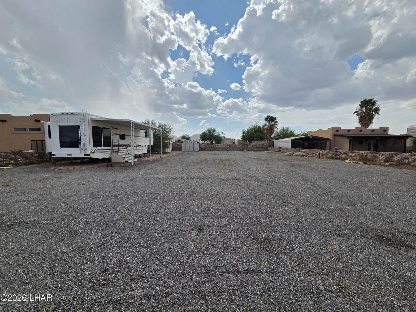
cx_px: 208
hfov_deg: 106.2
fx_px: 156
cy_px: 156
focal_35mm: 13
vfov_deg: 89.9
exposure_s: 1/3255
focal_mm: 2.2
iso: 50
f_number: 2.2
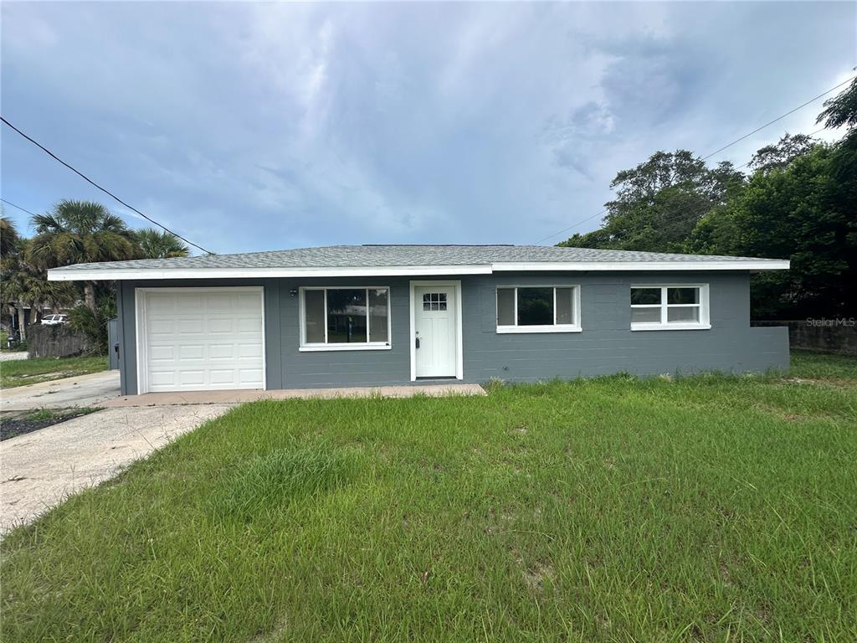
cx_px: 428
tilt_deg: -0.3
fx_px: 347
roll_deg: +1.1
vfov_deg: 85.7
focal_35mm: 14
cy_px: 322
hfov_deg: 102.1
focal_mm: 2.22
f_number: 2.2
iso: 40
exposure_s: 1/640
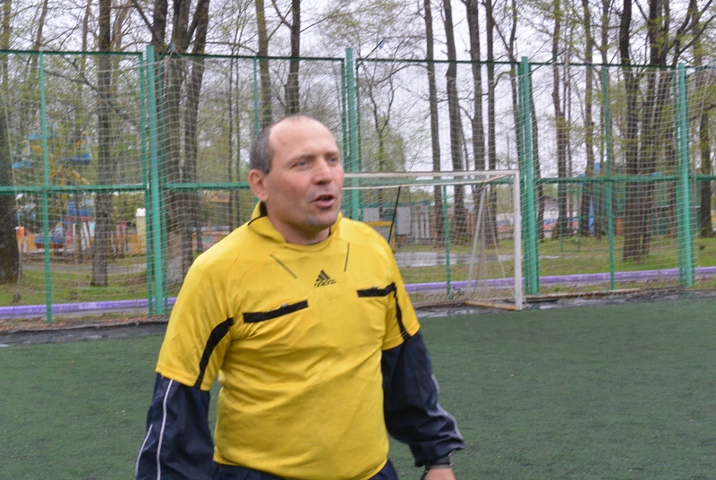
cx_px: 358
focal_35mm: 74
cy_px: 240
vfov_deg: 18.5
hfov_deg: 27.3
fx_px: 1474
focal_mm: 27.5
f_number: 5.6
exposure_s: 1/100
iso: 800
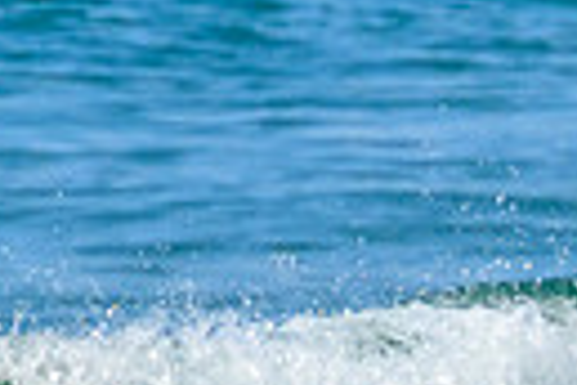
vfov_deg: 0.3
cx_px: 1085
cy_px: 731
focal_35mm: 4954
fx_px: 79395
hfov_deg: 0.4
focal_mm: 800
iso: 1250
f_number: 11
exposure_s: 1/2000
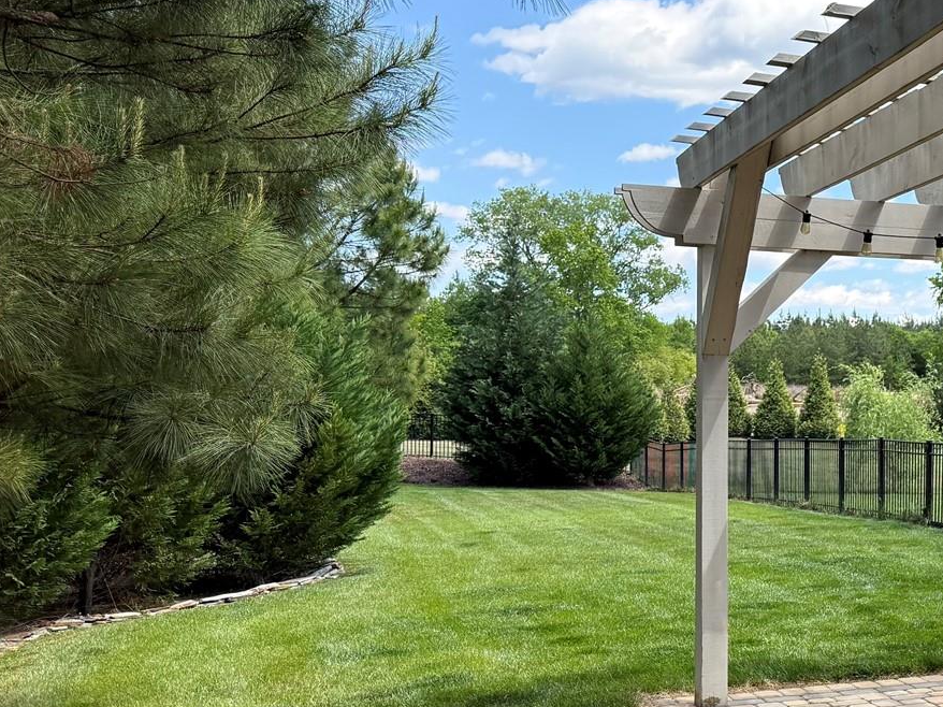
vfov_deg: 26.1
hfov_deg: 30.6
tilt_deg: +0.9
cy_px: 407
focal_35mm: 56
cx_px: 1045
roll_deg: +0.1
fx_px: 1525
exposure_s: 1/1727
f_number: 1.78
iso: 100
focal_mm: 6.76
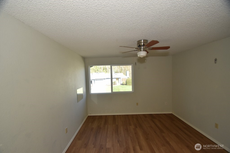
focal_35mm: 15
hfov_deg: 100.4
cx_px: 115
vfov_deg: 77.3
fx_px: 96
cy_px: 76
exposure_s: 1/200
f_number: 5
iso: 640
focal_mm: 10
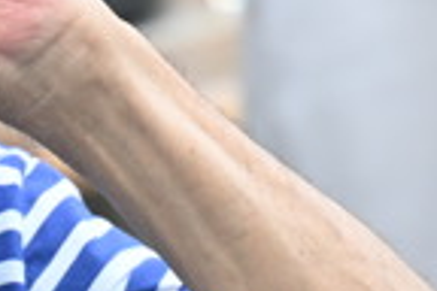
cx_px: -476
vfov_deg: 1.6
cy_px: 182
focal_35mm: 838
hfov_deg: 2.4
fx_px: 10172
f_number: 4
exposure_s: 1/640
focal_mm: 175
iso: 2000
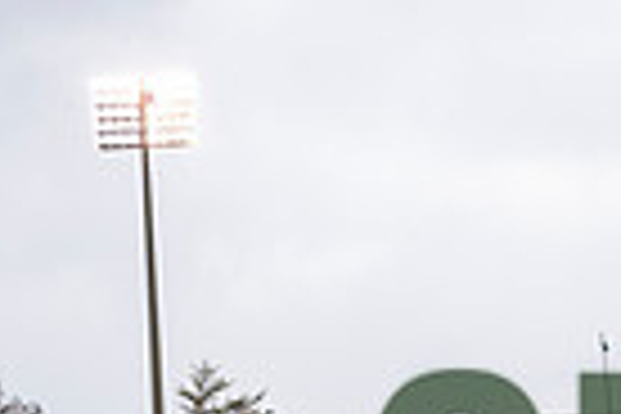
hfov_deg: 19.2
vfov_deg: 13.0
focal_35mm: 101
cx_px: 716
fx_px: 1742
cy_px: 583
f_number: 2.8
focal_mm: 24
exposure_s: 1/500
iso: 100
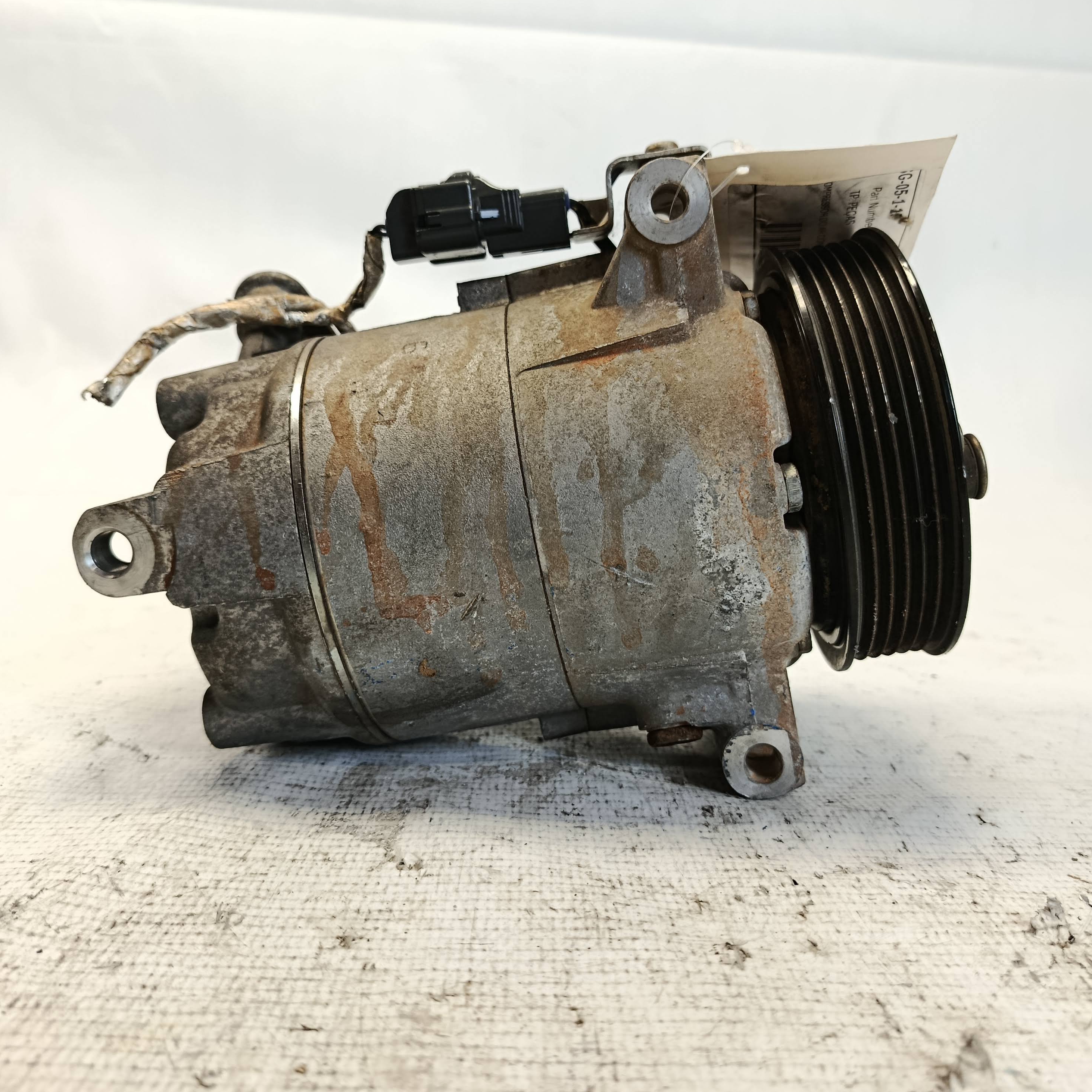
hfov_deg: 55.6
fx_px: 1035
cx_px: 548
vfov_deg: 55.6
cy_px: 537
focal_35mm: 29
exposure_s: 1/120
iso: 562
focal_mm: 5.24
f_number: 1.7
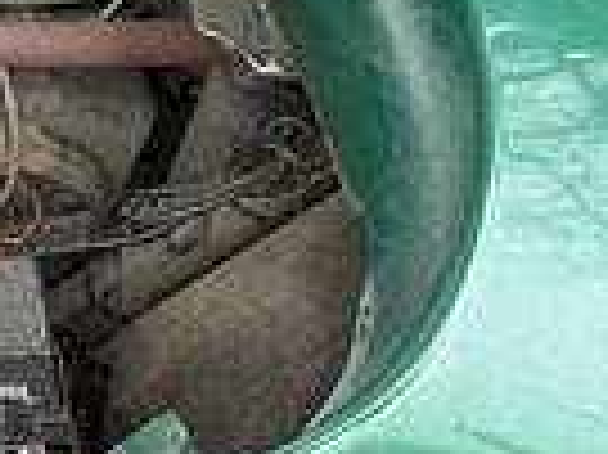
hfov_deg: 24.7
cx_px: -126
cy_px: -40
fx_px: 1246
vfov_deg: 19.8
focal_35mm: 71
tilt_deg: -46.9
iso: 64
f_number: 1.78
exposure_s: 1/152
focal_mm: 6.76
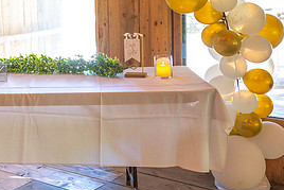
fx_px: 560
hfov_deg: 26.6
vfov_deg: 18.9
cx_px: -11
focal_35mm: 71
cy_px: 17
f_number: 2.8
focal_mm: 25
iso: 500
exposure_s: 1/125
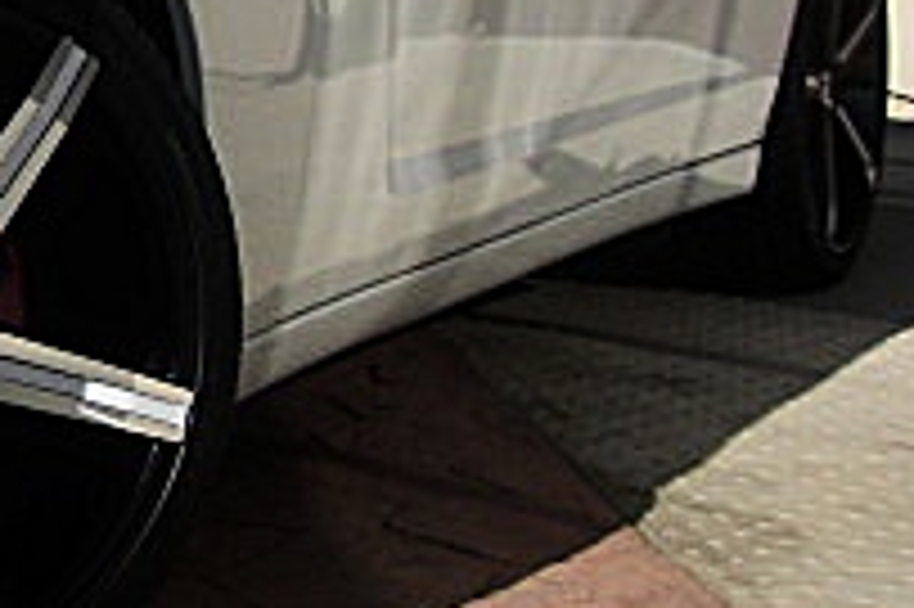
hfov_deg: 16.1
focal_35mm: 118
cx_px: -410
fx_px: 2993
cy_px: 122
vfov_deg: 11.6
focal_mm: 6.3
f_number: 7.9
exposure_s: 1/200
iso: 50
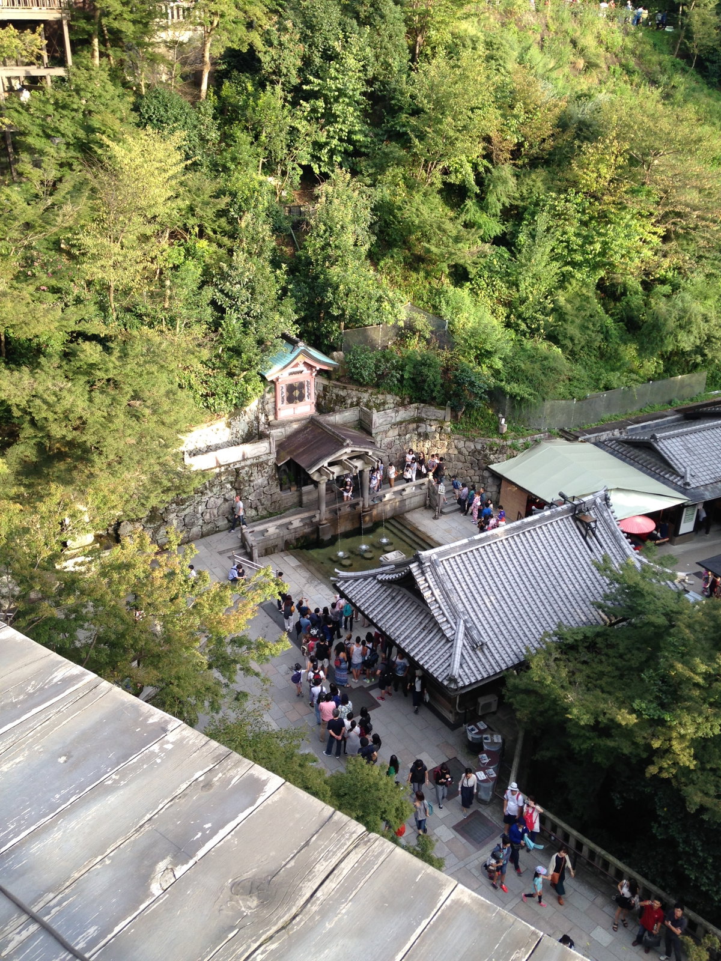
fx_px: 916
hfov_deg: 42.9
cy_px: 480
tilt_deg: -23.2
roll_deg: -1.9
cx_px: 360
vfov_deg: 55.4
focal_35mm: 33
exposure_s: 1/144
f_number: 2.4
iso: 50
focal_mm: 4.12
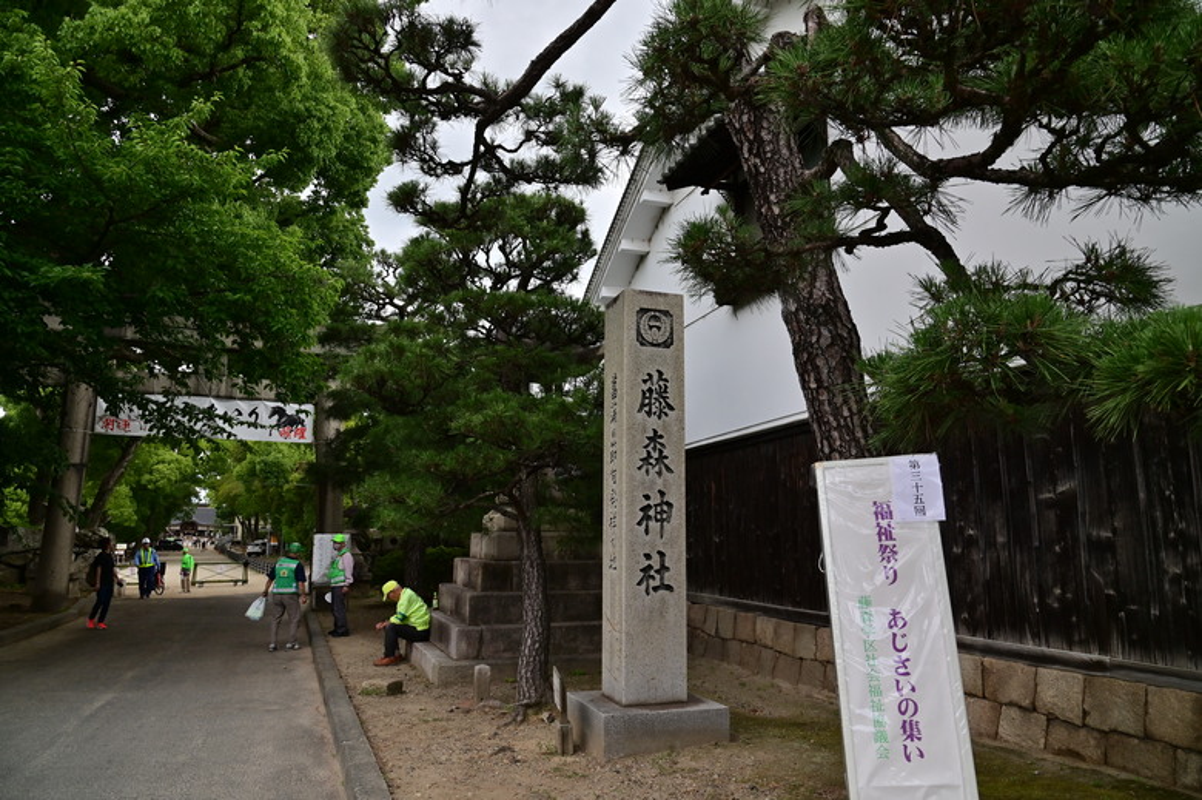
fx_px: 801
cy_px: 400
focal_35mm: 24
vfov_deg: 53.1
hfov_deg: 73.8
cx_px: 601
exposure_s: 1/500
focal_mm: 24
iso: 320
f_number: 8
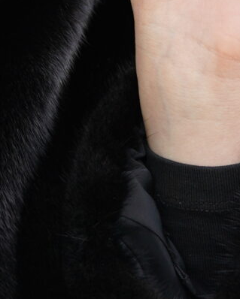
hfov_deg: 1.8
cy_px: -322
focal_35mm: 869
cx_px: -178
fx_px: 7707
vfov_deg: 2.2
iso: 200
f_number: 2.8
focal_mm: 144
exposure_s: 1/250
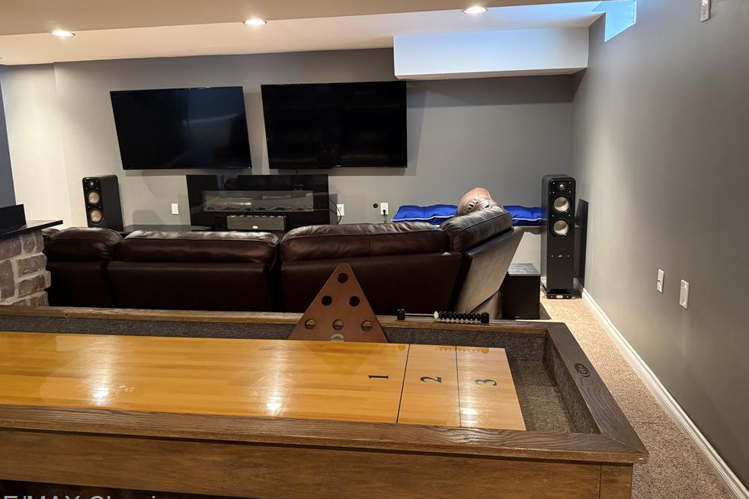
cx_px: 370
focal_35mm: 26
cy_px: 231
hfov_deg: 69.4
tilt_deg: -8.8
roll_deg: +1.2
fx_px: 541
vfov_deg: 49.5
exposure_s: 1/40
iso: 800
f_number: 1.78
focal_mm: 6.76
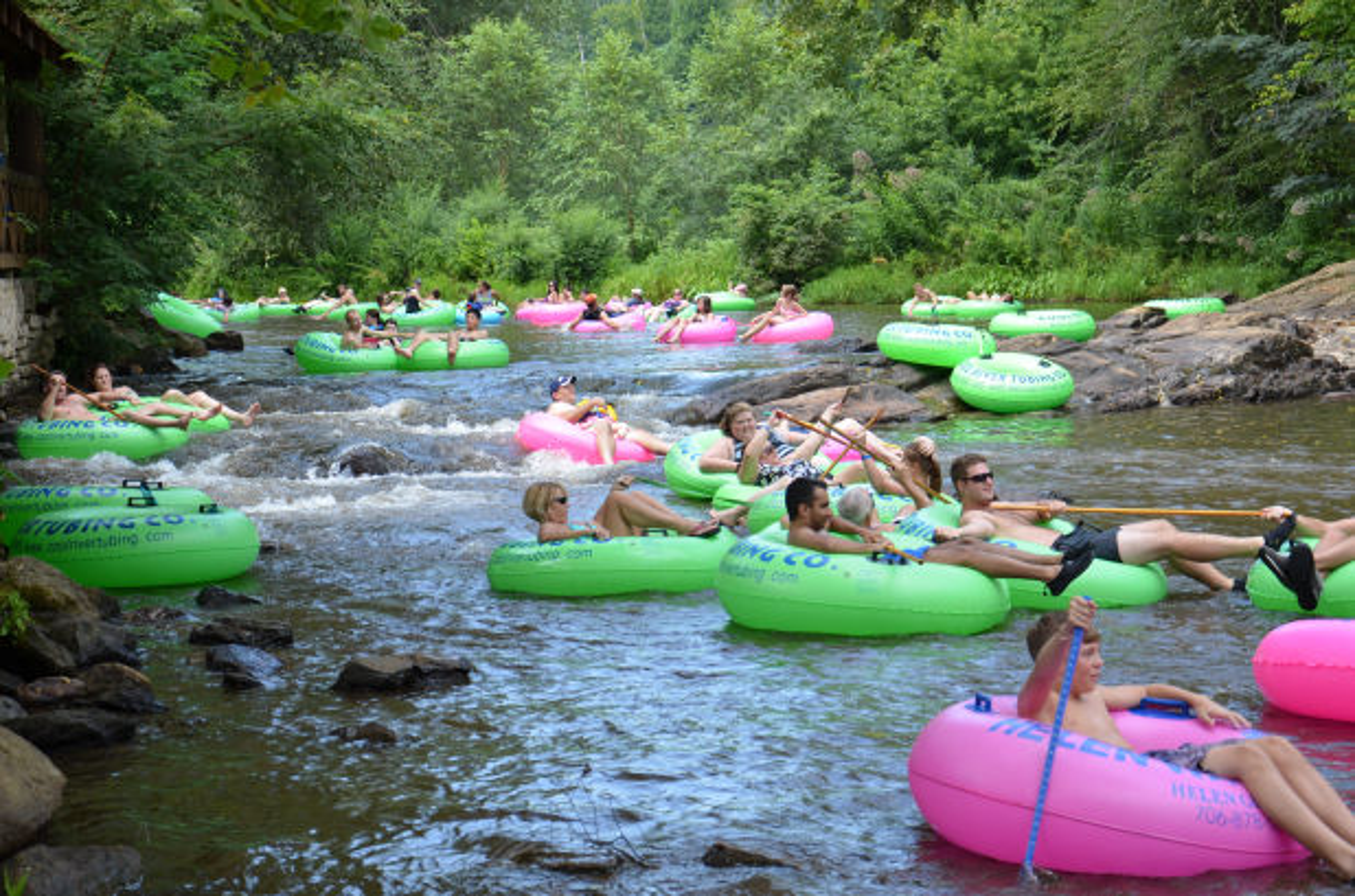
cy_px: 448
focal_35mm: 78
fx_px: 2929
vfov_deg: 17.4
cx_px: 678
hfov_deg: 26.0
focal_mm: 52
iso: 200
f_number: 7.1
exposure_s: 1/200
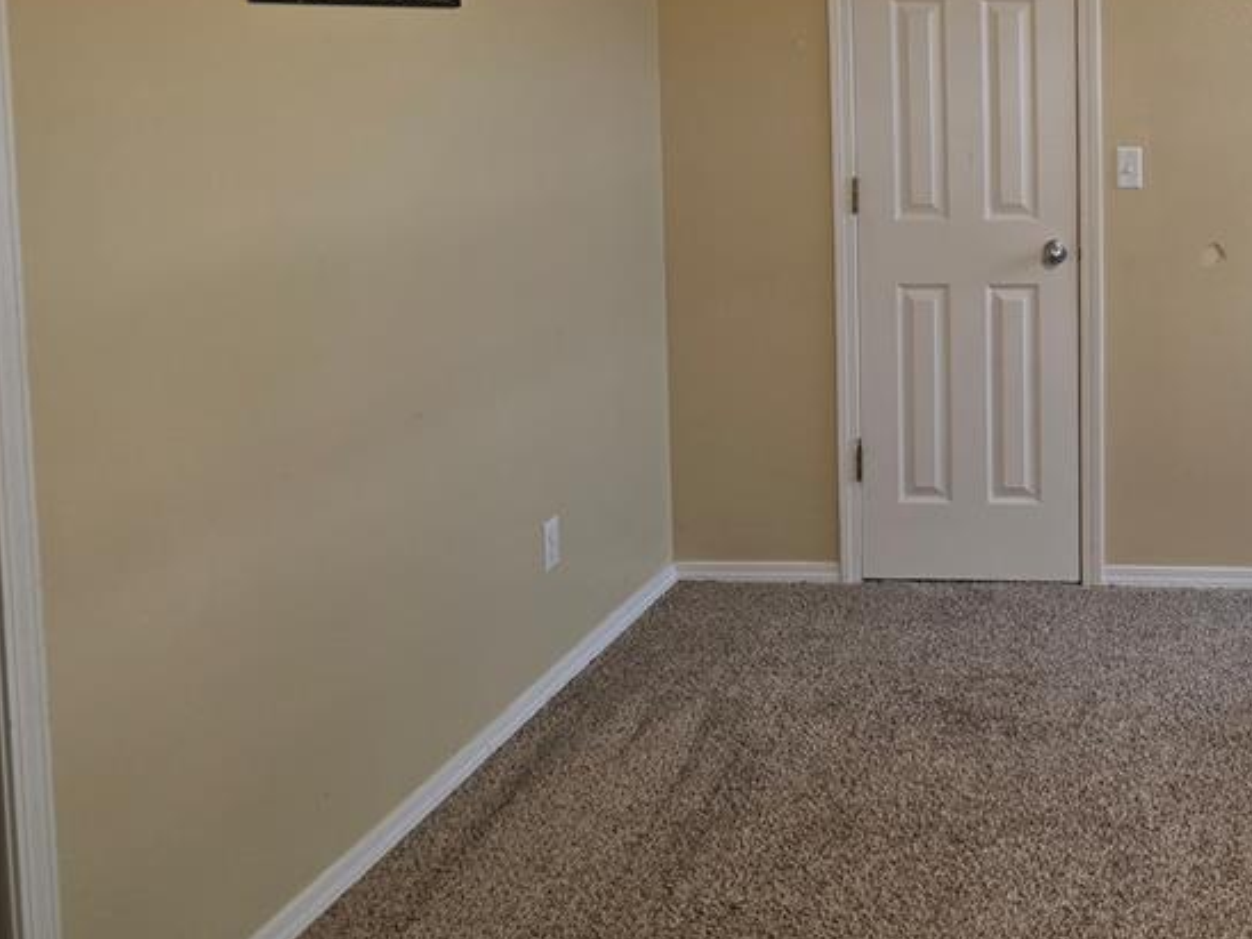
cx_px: 1154
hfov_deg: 40.2
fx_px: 1555
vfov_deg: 32.4
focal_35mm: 43
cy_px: 153
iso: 125
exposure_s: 1/120
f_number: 1.7
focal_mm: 6.3
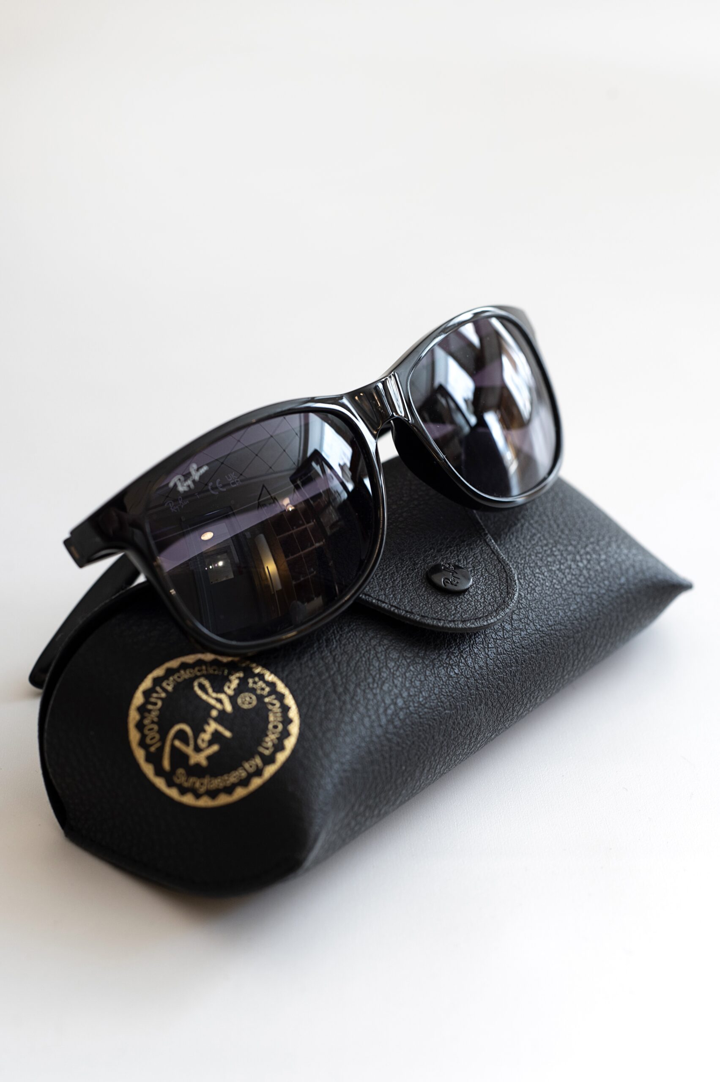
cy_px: 541
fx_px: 1502
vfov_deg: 39.6
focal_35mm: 50
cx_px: 360
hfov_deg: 27.0
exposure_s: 1/40
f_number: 5.6
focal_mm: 50
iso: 400
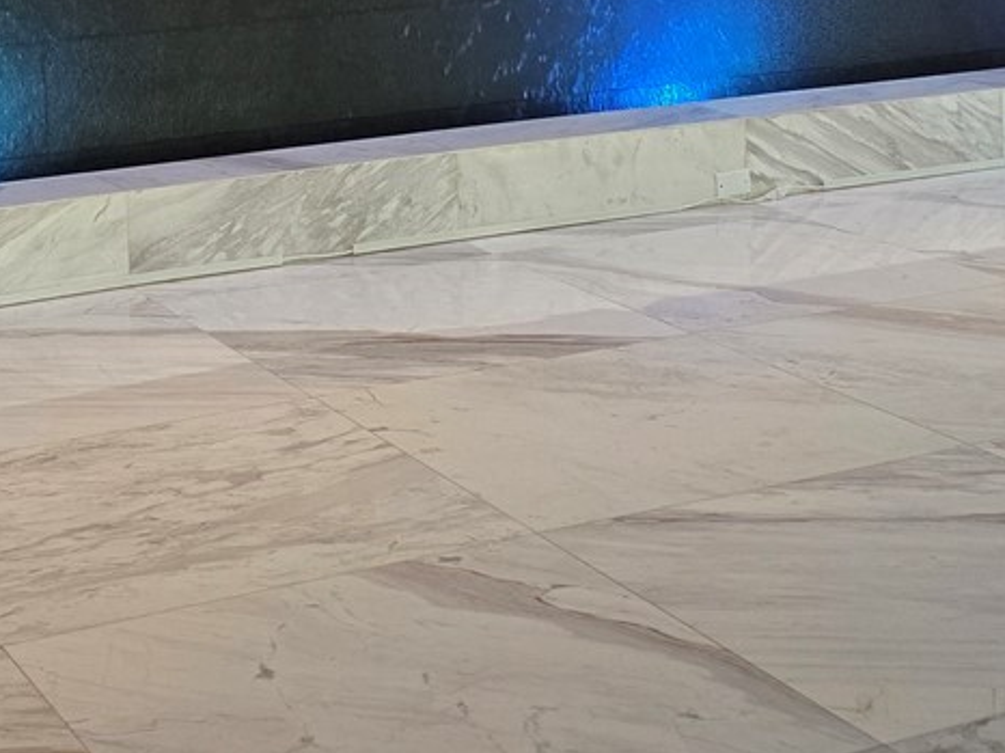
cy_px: -278
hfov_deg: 24.7
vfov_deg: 17.3
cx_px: 371
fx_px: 2292
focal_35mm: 79
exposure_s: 1/120
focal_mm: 6.3
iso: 200
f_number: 1.7
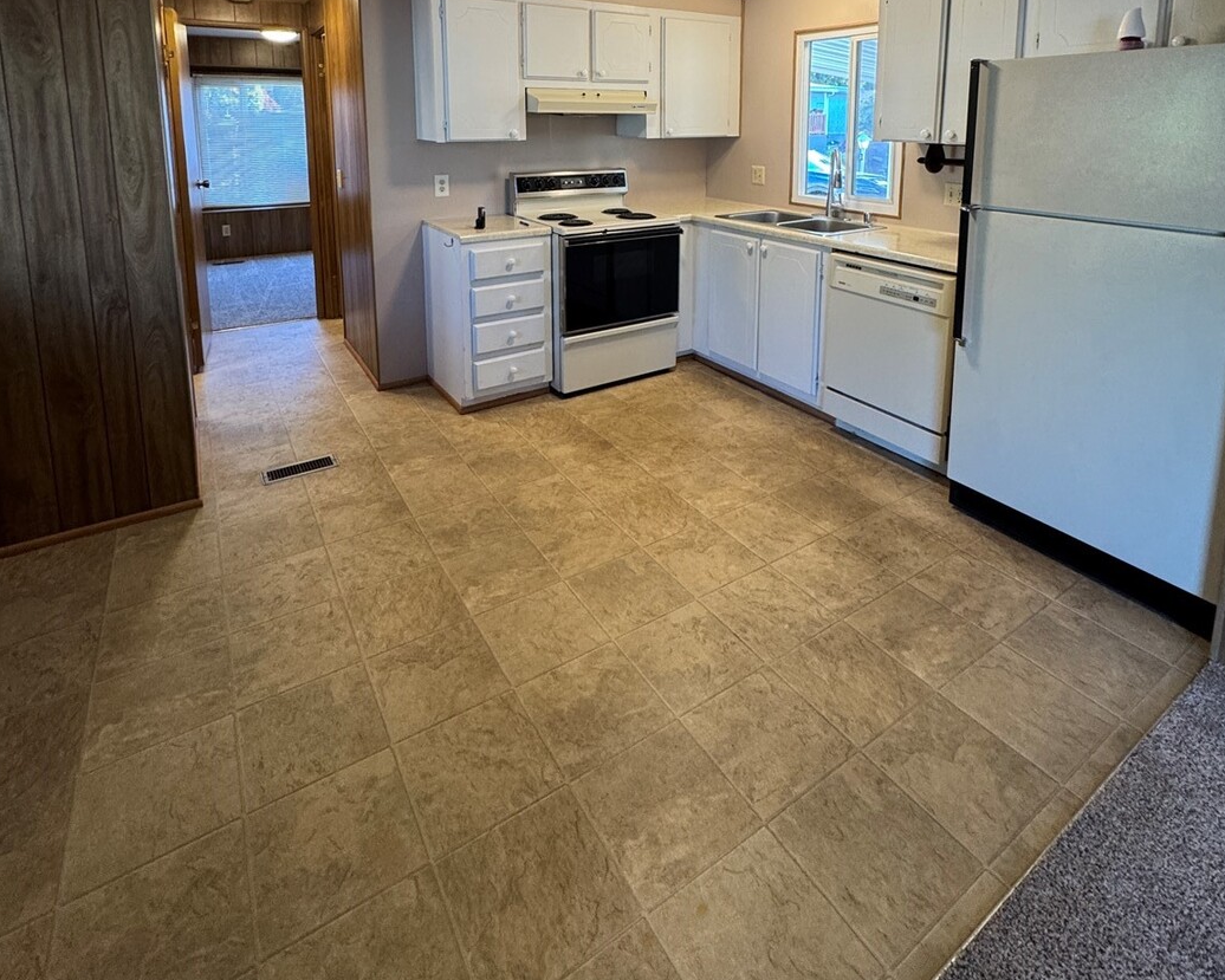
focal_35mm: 19
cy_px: 214
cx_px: 633
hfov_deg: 83.3
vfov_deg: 65.3
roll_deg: +0.1
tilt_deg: -7.8
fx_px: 689
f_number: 2.2
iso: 250
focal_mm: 2.22
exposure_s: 1/60
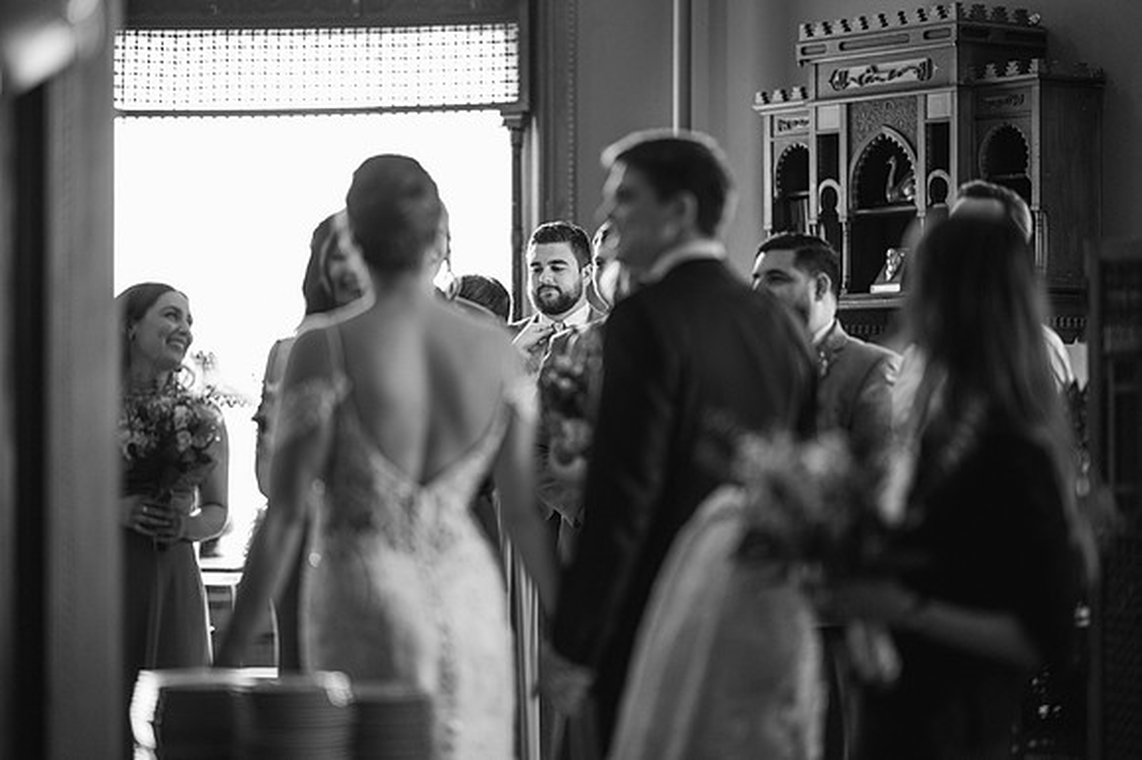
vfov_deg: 12.8
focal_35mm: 107
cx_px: 571
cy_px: 380
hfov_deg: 19.2
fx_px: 3379
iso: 800
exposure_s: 1/160
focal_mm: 105
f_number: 1.4
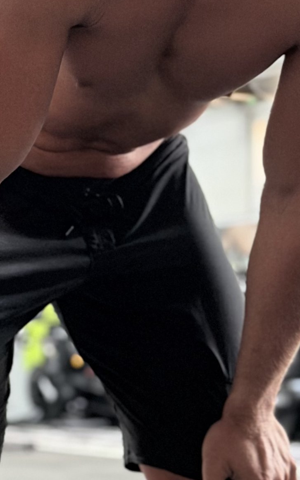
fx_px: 1910
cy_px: 151
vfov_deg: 14.3
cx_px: 199
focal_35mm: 146
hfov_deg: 9.0
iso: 250
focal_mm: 6.76
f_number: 1.78
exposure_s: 1/44
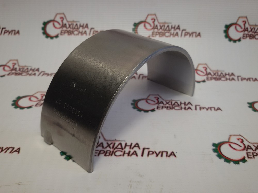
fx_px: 231
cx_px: 129
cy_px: 96
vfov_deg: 45.4
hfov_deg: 58.4
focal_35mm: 31
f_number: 2.4
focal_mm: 2.93
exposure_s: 1/107
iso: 40
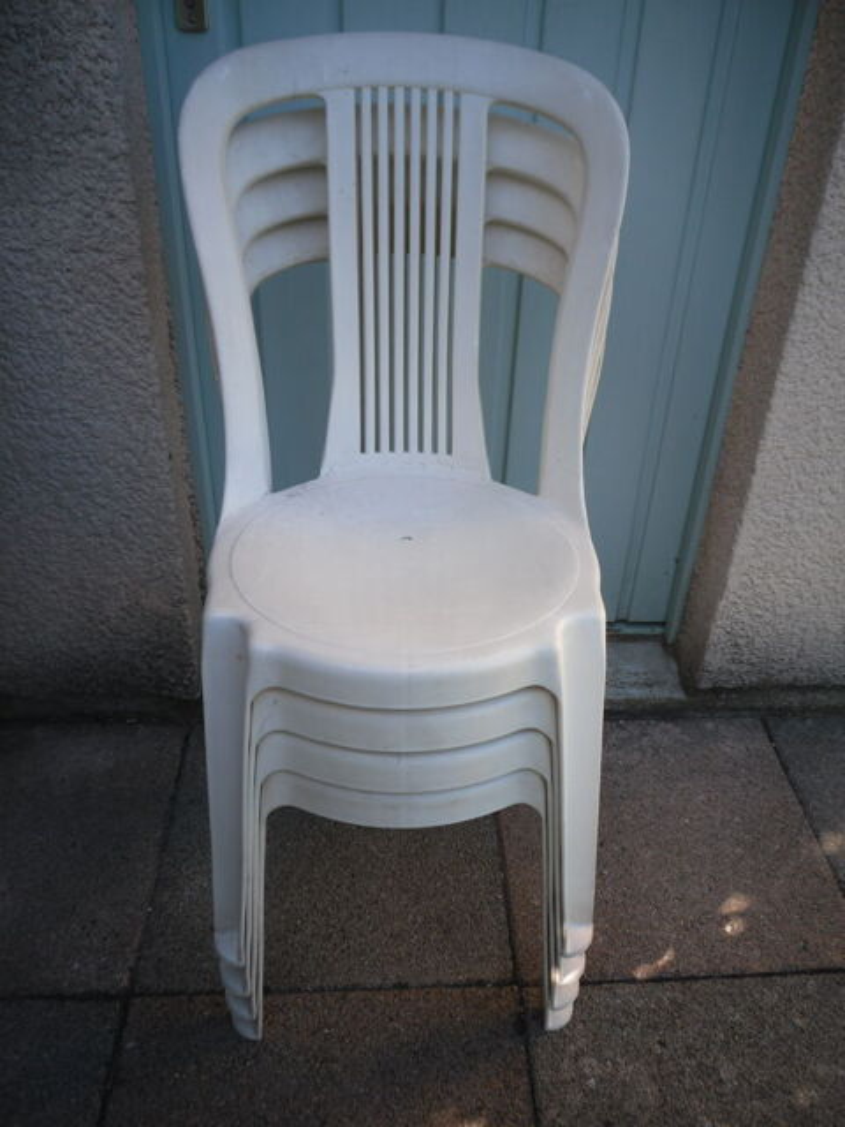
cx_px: 422
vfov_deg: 63.4
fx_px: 911
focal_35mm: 28
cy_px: 564
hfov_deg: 49.7
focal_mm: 5.1
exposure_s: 1/158
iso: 80
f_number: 3.4
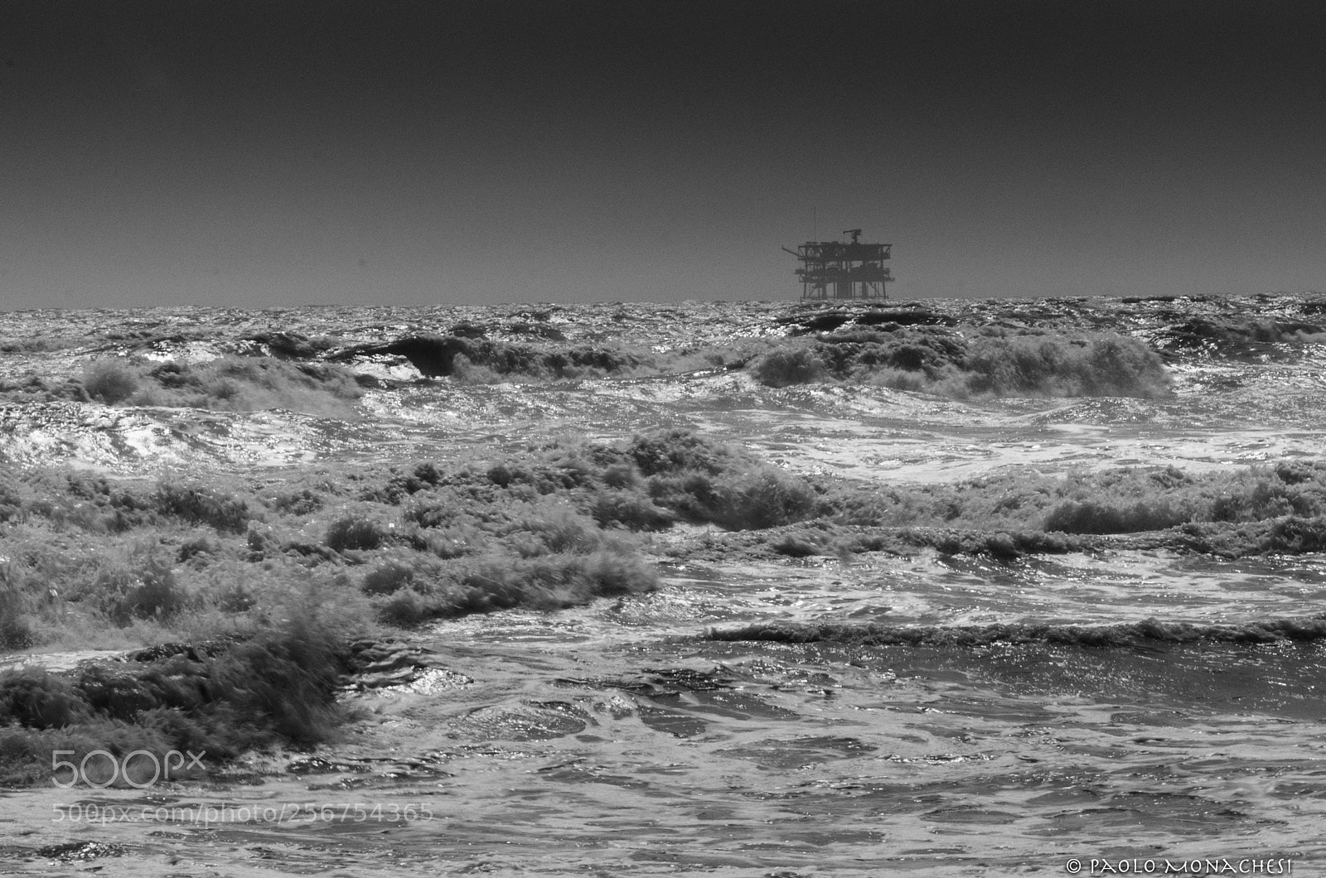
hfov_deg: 12.5
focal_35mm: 165
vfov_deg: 8.3
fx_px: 6065
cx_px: 663
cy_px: 439
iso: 100
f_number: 22
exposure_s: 1/60
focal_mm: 110
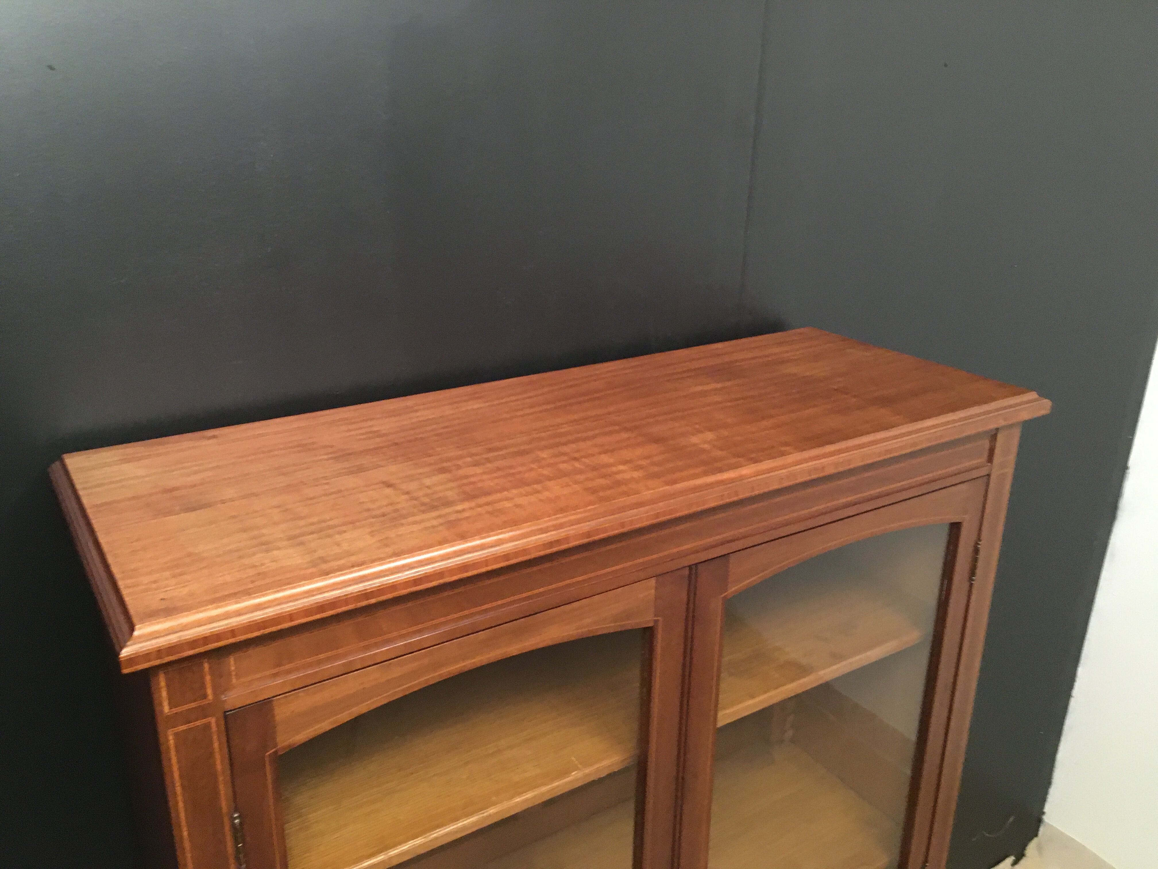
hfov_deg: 61.7
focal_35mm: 29
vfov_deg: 48.2
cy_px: 434
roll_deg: -1.0
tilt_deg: -21.7
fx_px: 970
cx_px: 579
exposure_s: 1/17
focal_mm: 4.15
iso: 400
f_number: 2.2
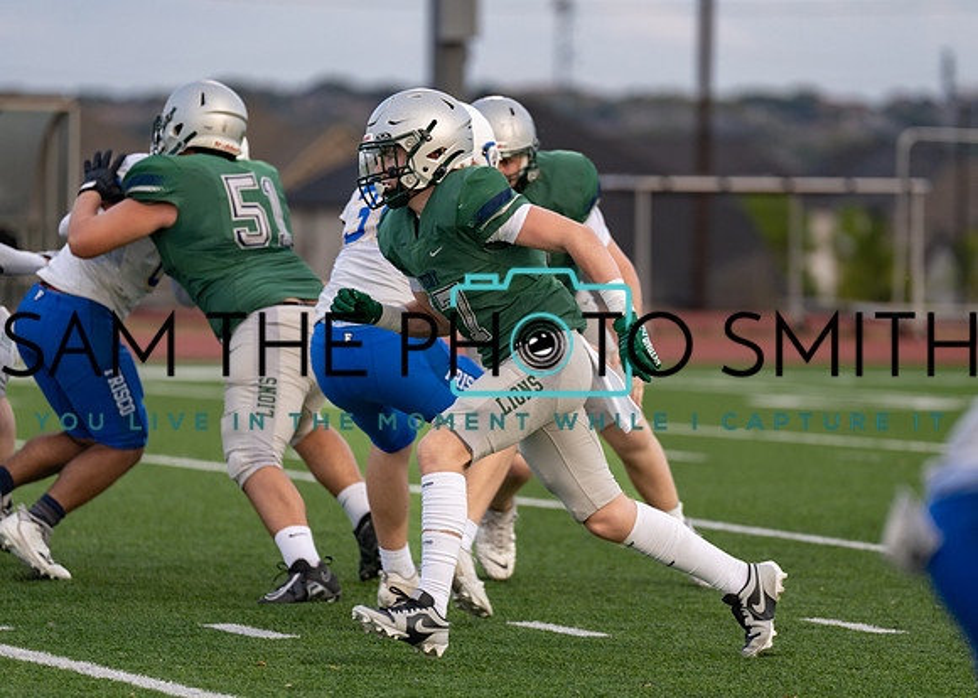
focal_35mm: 268
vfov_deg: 5.4
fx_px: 7437
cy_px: 400
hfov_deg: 7.5
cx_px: 531
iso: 320
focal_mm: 200
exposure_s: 1/1250
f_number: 2.8
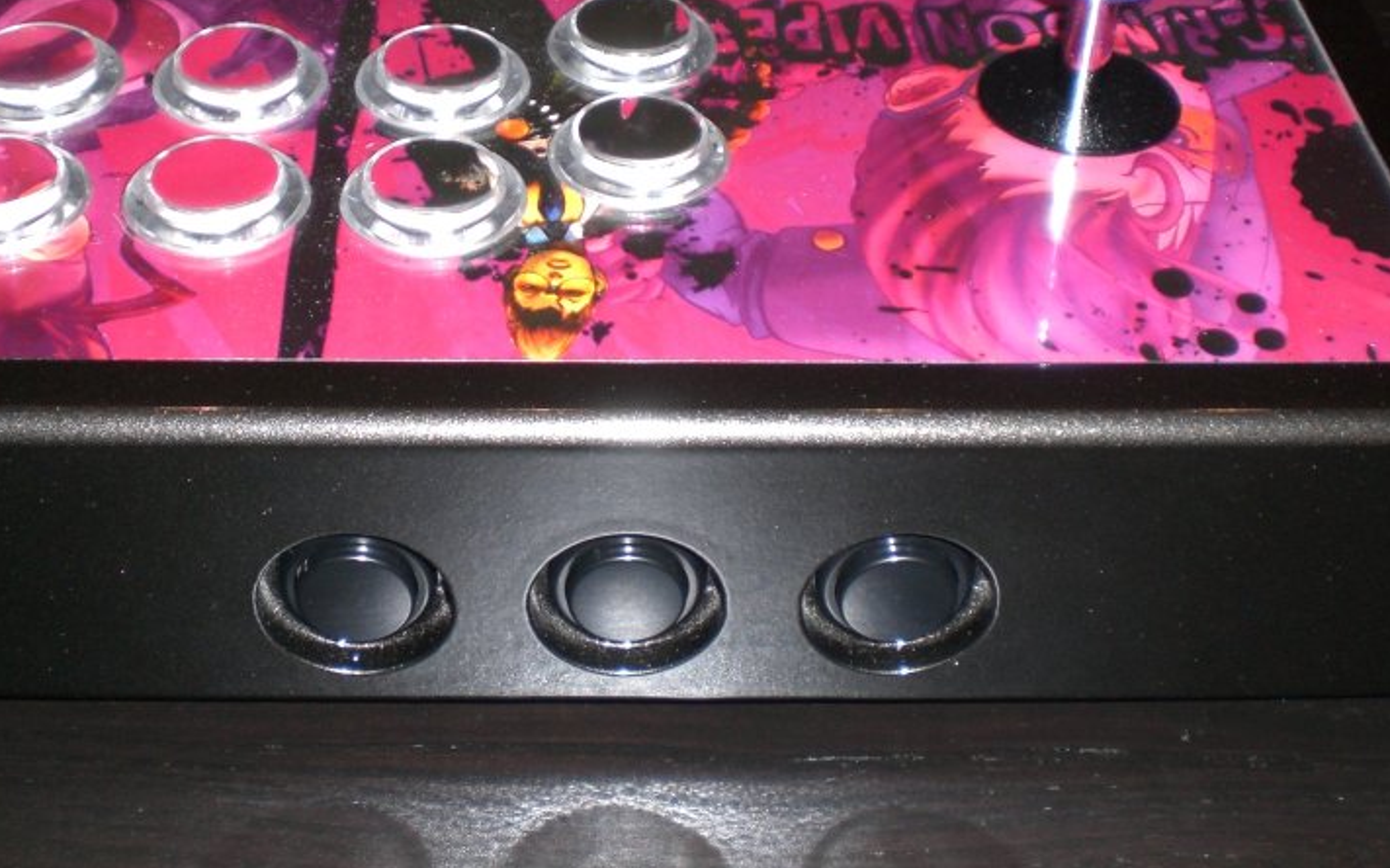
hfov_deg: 35.0
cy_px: 276
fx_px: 2197
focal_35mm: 58
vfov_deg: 22.2
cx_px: 585
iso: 100
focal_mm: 6.3
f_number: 3.1
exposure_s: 1/60
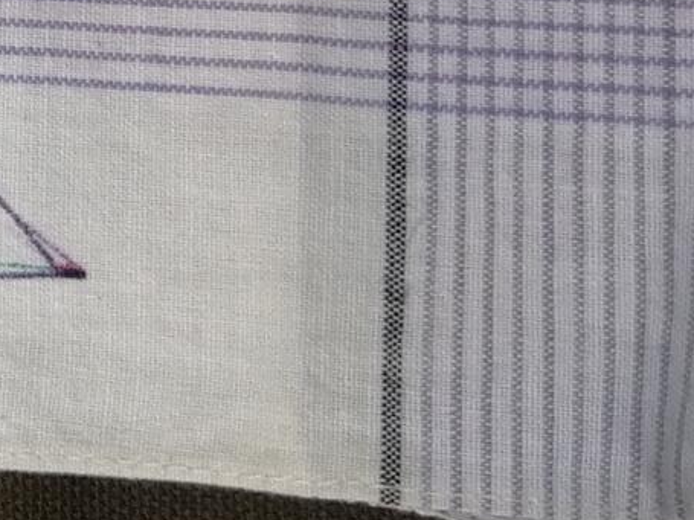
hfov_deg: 11.8
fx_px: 3047
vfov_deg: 9.1
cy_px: -560
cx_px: -644
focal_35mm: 152
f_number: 1.8
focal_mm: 3.95
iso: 50
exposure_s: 1/145
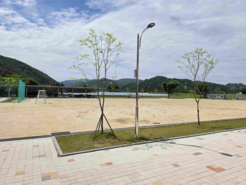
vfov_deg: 58.9
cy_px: 92
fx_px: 163
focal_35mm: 23
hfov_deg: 73.9
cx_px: 123
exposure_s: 1/7939
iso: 32
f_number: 1.4
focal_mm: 6.5
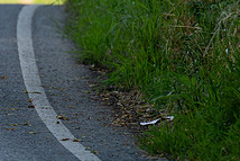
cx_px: -109
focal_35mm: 1135
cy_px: 41
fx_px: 7572
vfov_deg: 1.2
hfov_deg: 1.8
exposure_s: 1/1000
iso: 200
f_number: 3.5
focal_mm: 200
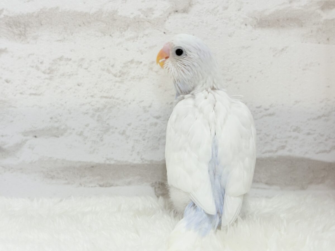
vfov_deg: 28.0
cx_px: 168
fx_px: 503
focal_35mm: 52
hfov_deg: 36.8
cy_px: 126
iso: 32
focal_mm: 5.96
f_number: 1.6
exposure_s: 1/50
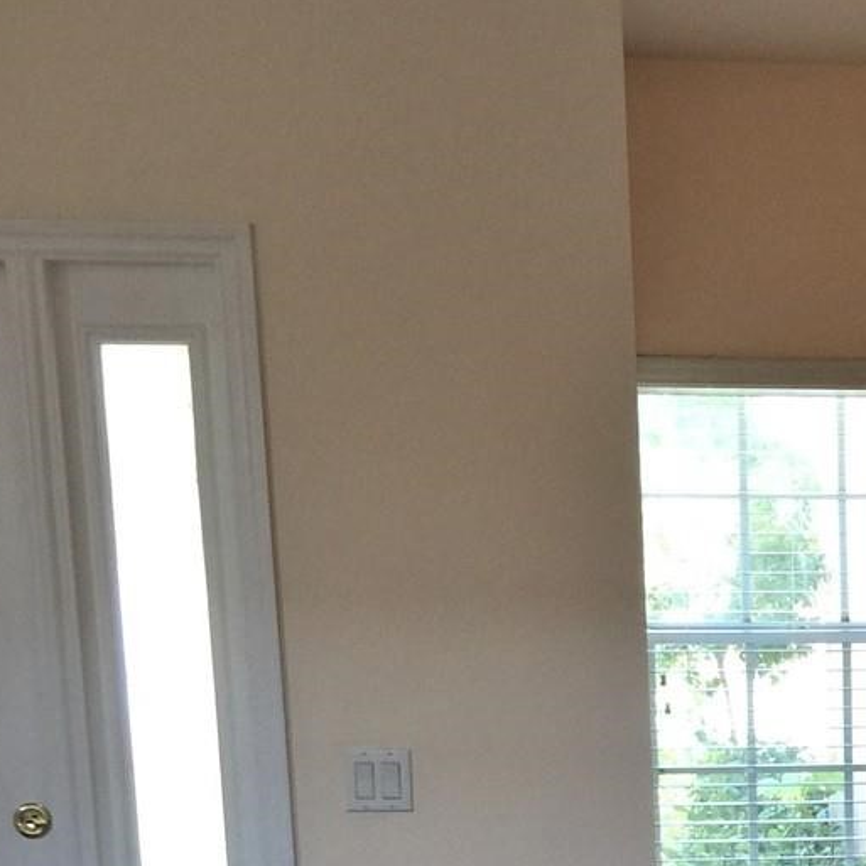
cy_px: 976
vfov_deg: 20.5
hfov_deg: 20.3
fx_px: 2264
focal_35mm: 80
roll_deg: -0.6
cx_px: 1028
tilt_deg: -11.0
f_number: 2.2
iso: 32
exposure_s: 1/40
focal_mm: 4.15
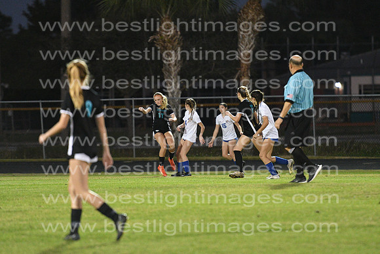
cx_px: 190
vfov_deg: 4.6
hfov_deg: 6.9
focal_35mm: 300
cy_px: 127
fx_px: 3167
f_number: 2.8
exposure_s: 1/800
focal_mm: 200
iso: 6400
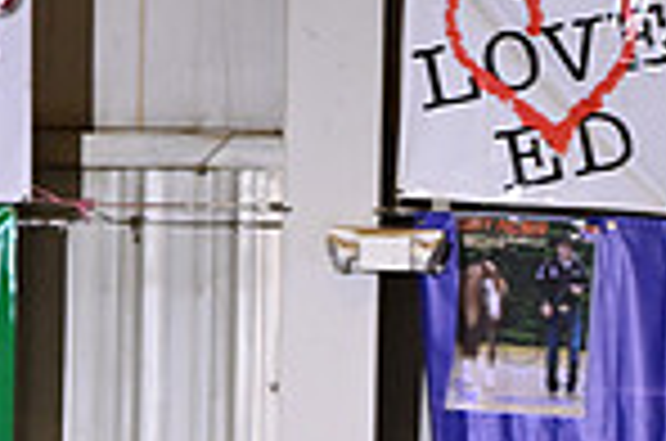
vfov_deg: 1.7
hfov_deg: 2.6
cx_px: -590
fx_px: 14510
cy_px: 502
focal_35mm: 786
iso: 2000
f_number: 4.5
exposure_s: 1/200
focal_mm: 200
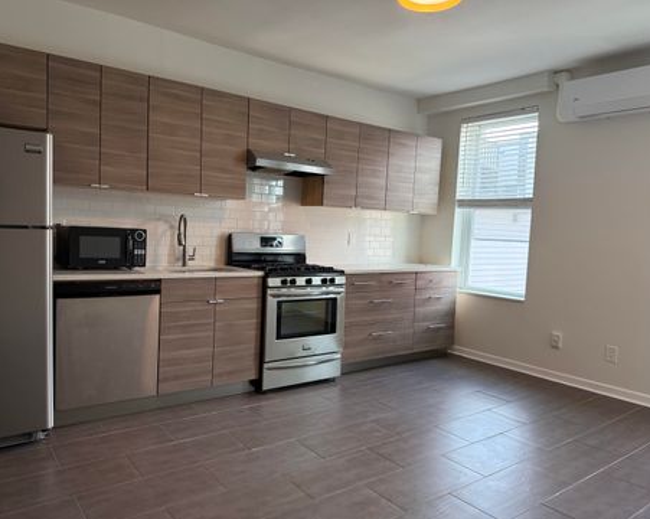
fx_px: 500
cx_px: 313
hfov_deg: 66.1
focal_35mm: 26
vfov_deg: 54.9
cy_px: 269
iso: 200
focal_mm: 6.76
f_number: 1.78
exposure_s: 1/192
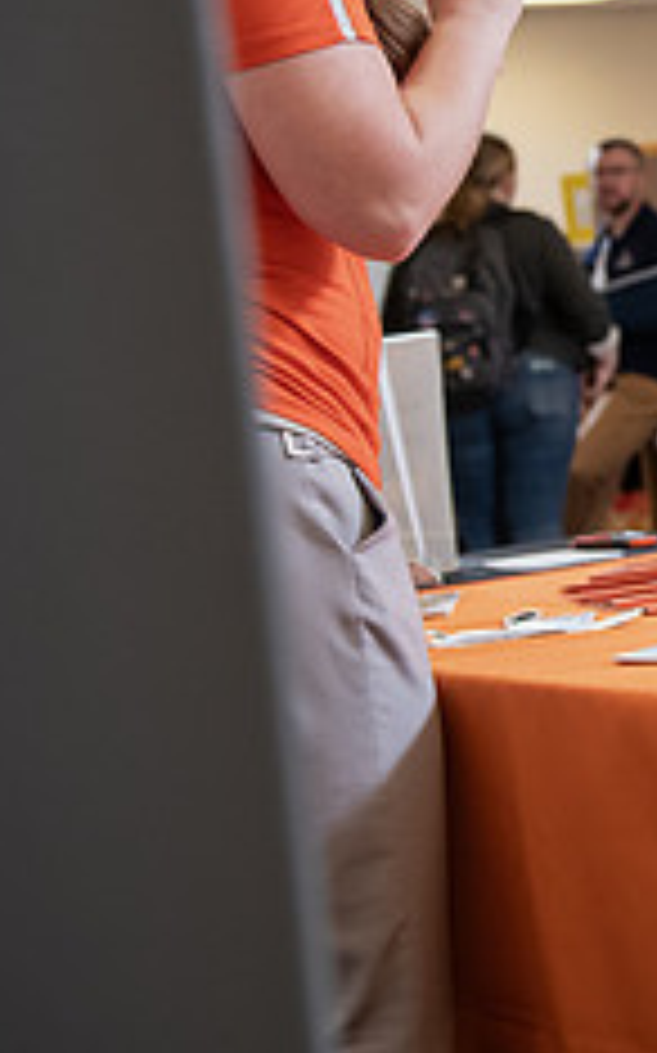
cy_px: 308
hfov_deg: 12.3
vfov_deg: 21.5
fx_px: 2754
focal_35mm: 96
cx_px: 1224
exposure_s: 1/200
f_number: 3.5
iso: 1250
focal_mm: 38
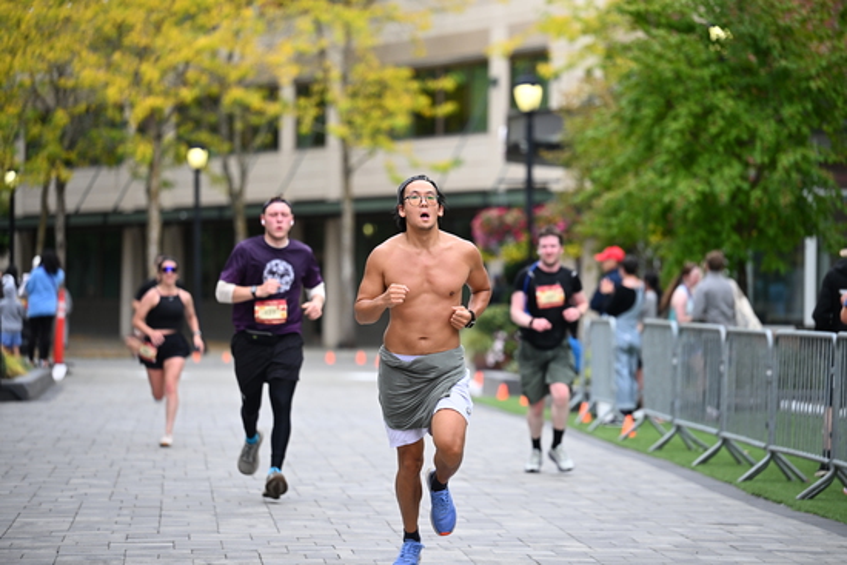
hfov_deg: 14.1
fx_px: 3412
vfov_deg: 9.5
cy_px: 282
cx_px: 424
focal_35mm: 145
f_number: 2.8
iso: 640
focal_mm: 145
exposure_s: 1/2000
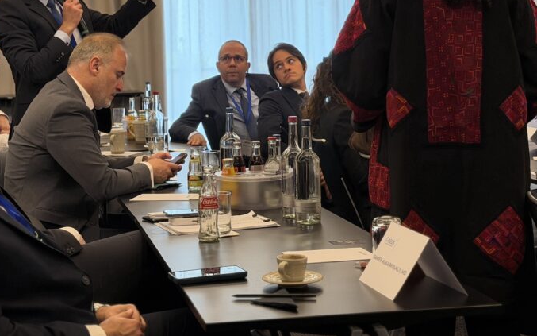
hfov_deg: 26.8
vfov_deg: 16.8
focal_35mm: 77
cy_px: 59
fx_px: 1127
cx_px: 245
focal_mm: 6.76
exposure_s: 1/100
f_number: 1.78
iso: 125
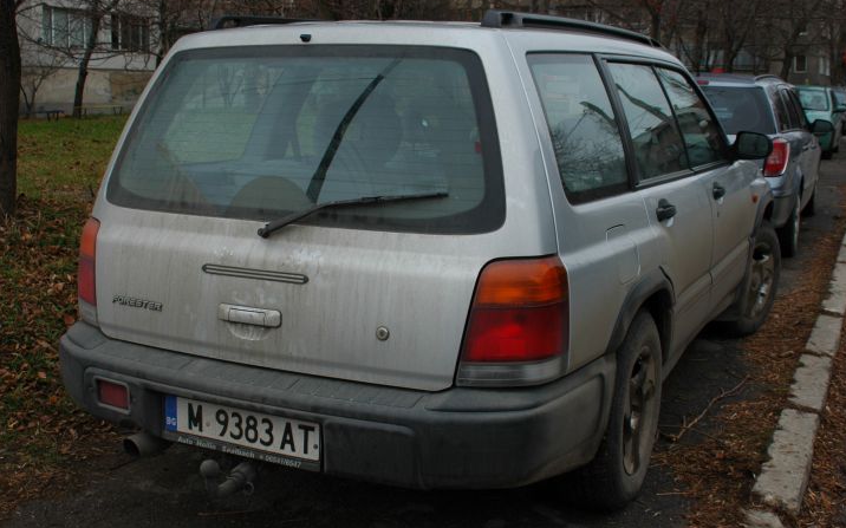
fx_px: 991
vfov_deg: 29.8
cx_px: 424
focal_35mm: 43
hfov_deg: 46.2
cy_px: 263
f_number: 5.6
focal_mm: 28
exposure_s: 1/25
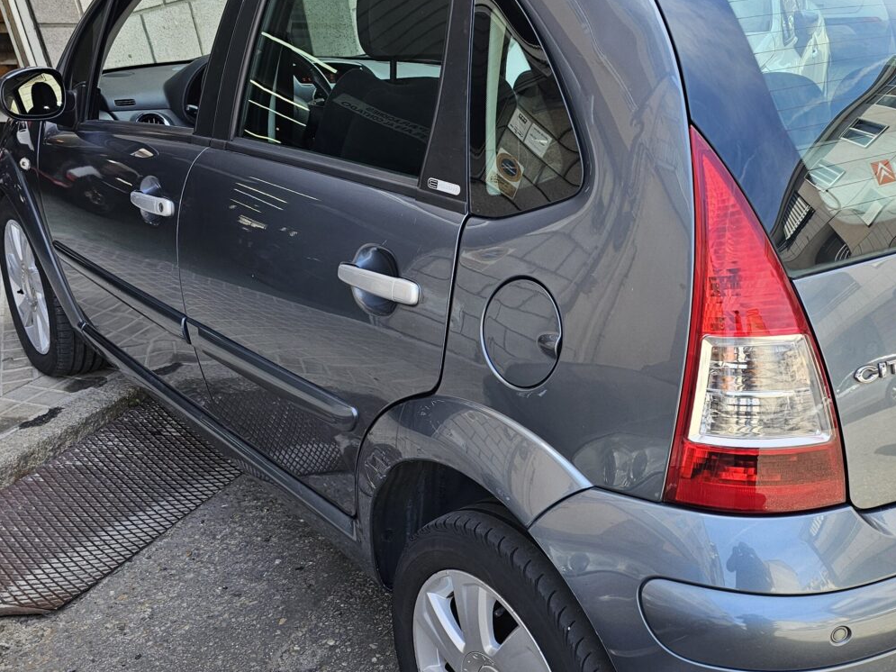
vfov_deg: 38.6
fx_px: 958
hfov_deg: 48.8
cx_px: 633
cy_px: 362
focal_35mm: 37
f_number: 1.7
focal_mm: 6.3
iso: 32
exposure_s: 1/180
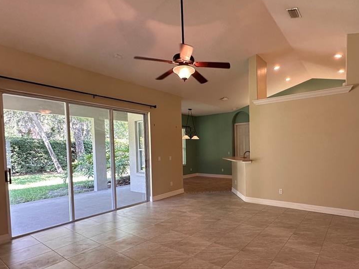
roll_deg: +0.7
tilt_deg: -1.8
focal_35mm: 20
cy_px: 156
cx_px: 220
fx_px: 207
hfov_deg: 80.5
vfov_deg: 65.6
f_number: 2.2
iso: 200
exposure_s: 1/120
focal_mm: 2.22
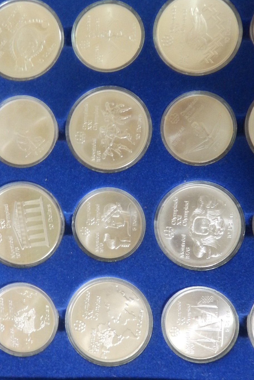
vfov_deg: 55.8
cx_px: 115
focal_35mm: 34
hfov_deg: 38.9
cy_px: 186
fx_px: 360
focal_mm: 5.7
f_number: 3.7
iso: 800
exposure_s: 1/10
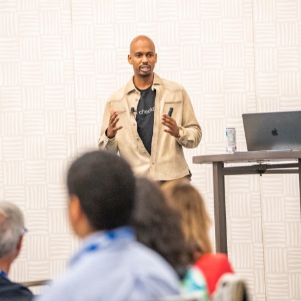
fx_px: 2430
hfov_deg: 7.1
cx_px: 153
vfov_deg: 7.1
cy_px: 110
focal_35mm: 247
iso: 2500
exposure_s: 1/800
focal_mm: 150
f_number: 2.8
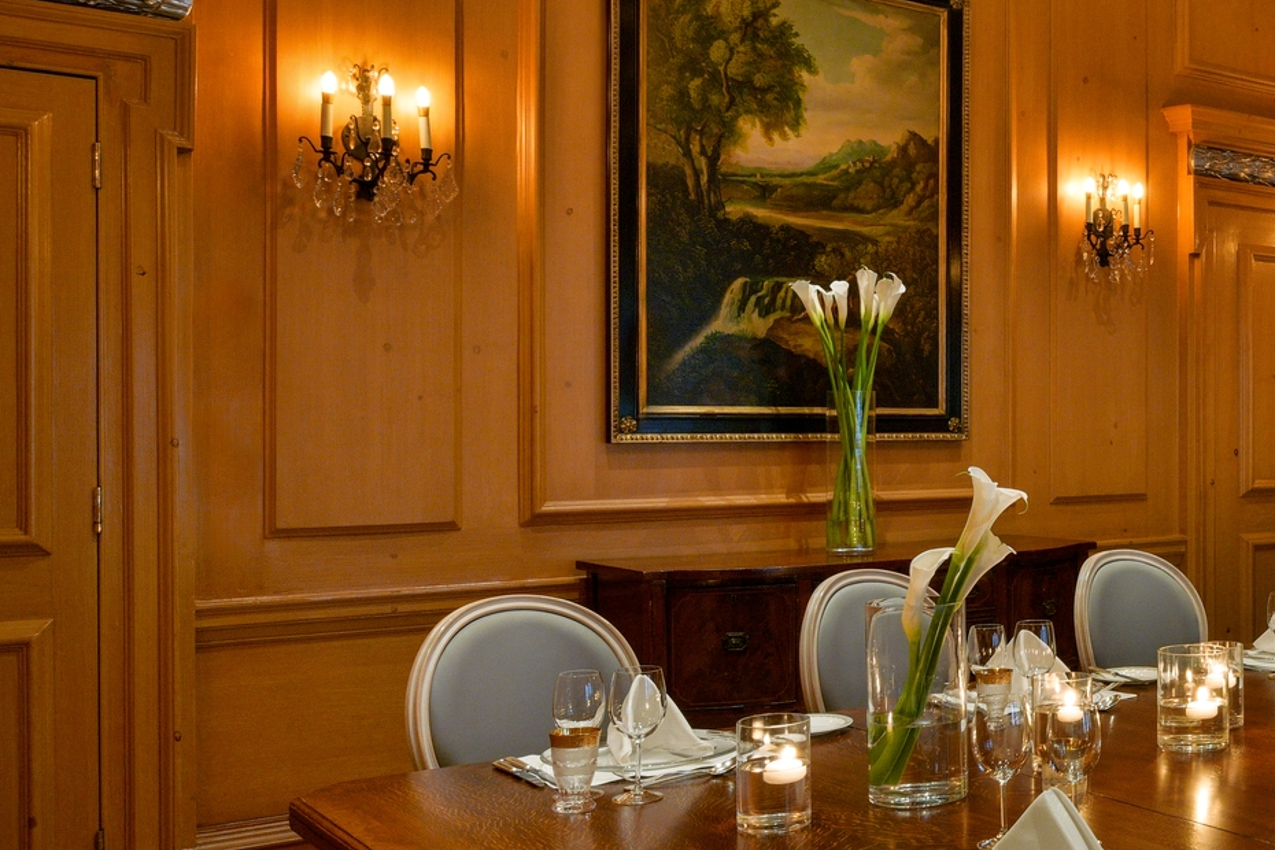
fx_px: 1523
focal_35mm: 43
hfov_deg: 39.7
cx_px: 1293
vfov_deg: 31.2
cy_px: 452
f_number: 13
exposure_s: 5
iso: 64
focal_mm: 20
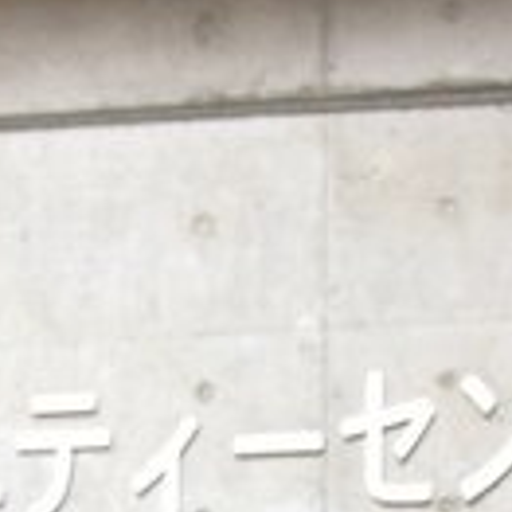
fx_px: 4050
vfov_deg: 6.6
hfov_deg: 7.2
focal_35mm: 242
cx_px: 16
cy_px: 1462
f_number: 2.4
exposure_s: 1/60
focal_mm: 4.28
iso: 50
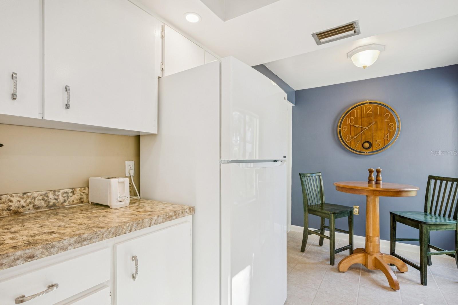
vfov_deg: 72.0
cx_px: 229
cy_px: 152
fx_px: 210
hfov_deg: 95.0
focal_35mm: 16
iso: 200
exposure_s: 1/3
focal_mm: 11
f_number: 8
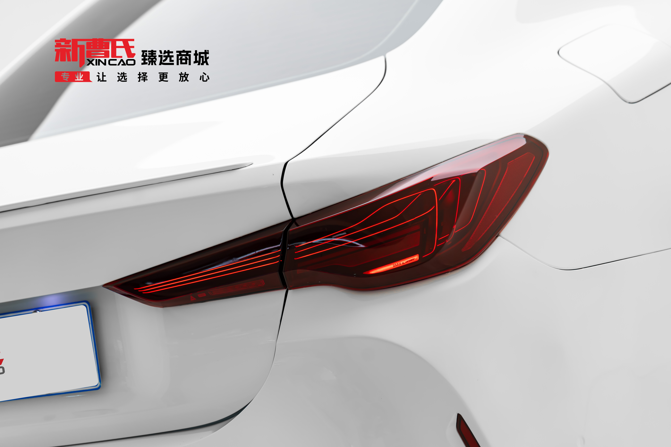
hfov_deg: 19.5
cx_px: 336
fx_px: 1957
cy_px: 224
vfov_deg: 13.0
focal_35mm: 105
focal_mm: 105
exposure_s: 1/200
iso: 320
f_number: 4
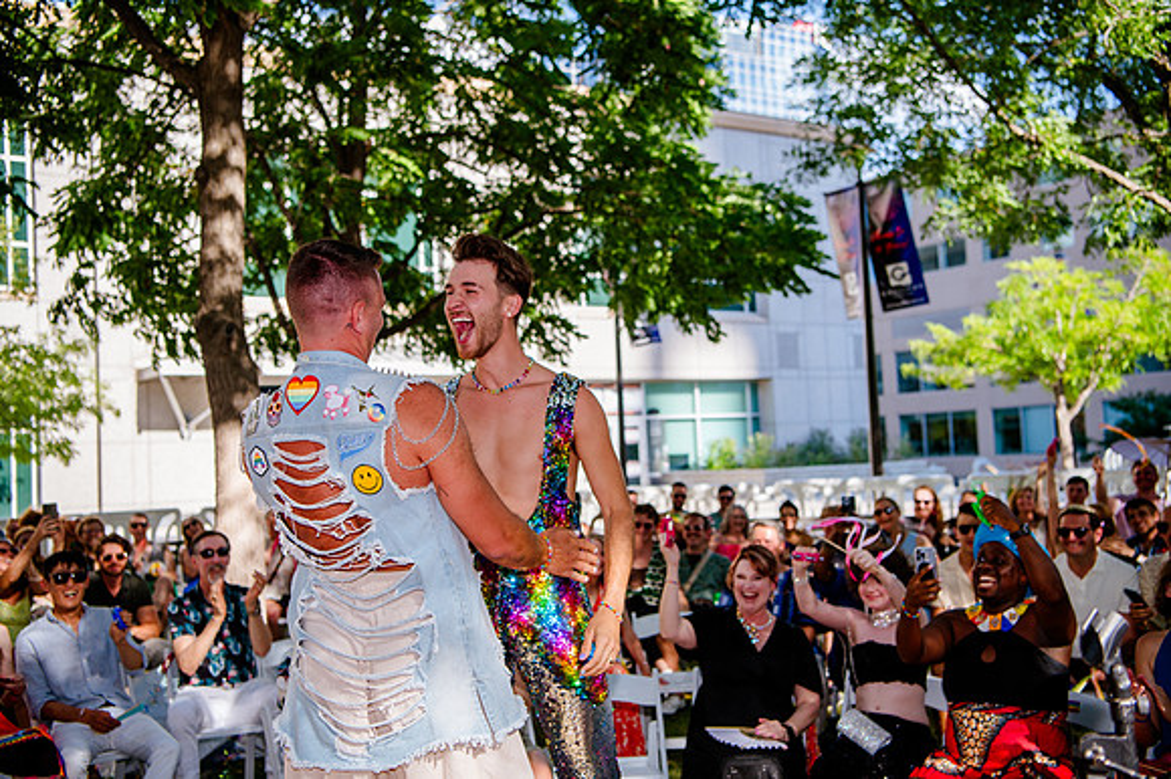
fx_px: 1300
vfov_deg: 33.4
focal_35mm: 40
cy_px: 390
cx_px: 586
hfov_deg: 48.5
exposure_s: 1/640
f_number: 3.5
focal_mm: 40
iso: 200
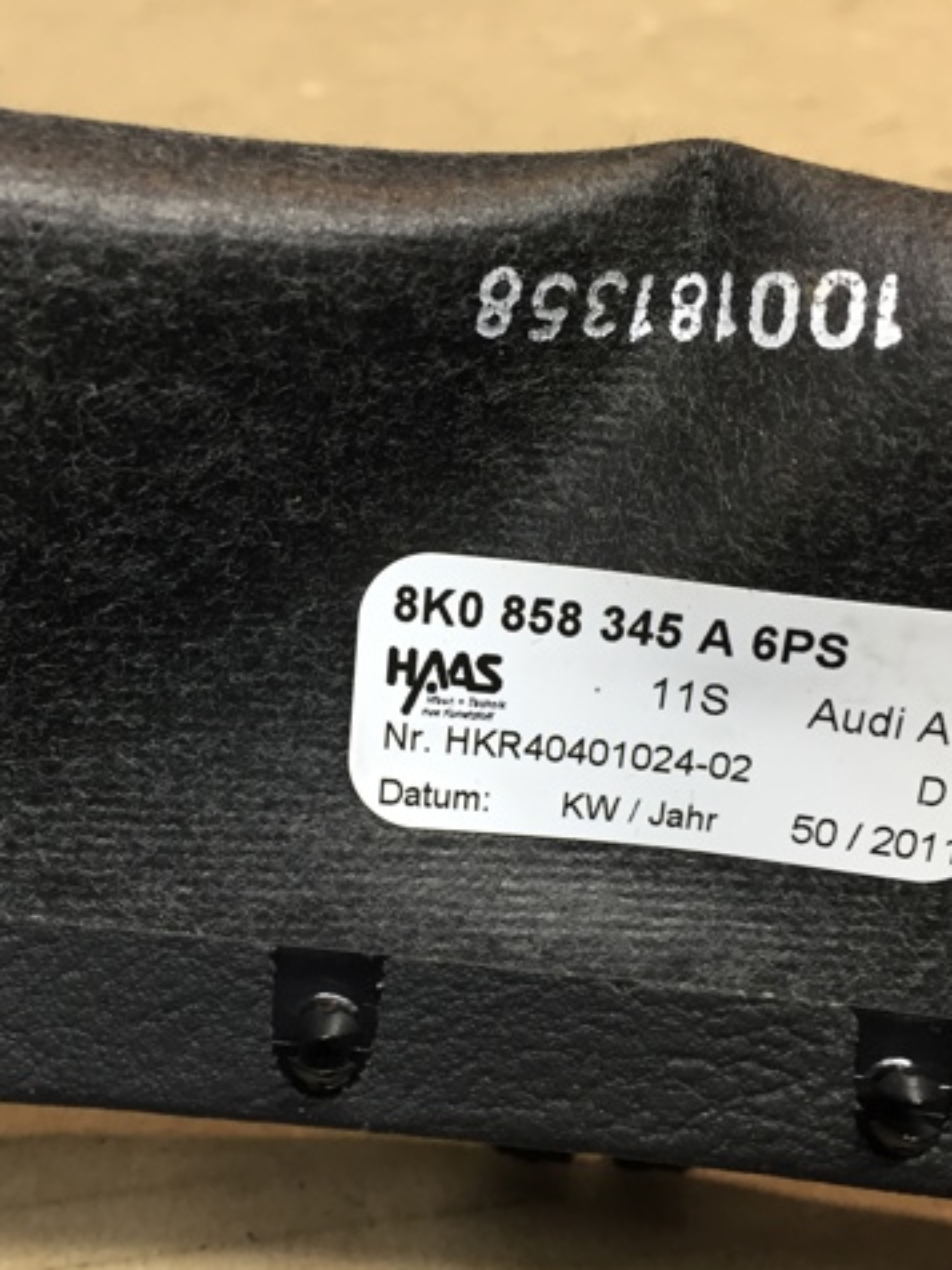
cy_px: 635
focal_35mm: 39
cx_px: 421
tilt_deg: -46.0
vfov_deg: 47.9
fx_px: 1430
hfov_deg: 36.8
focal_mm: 4.15
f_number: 2.2
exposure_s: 1/33
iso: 100
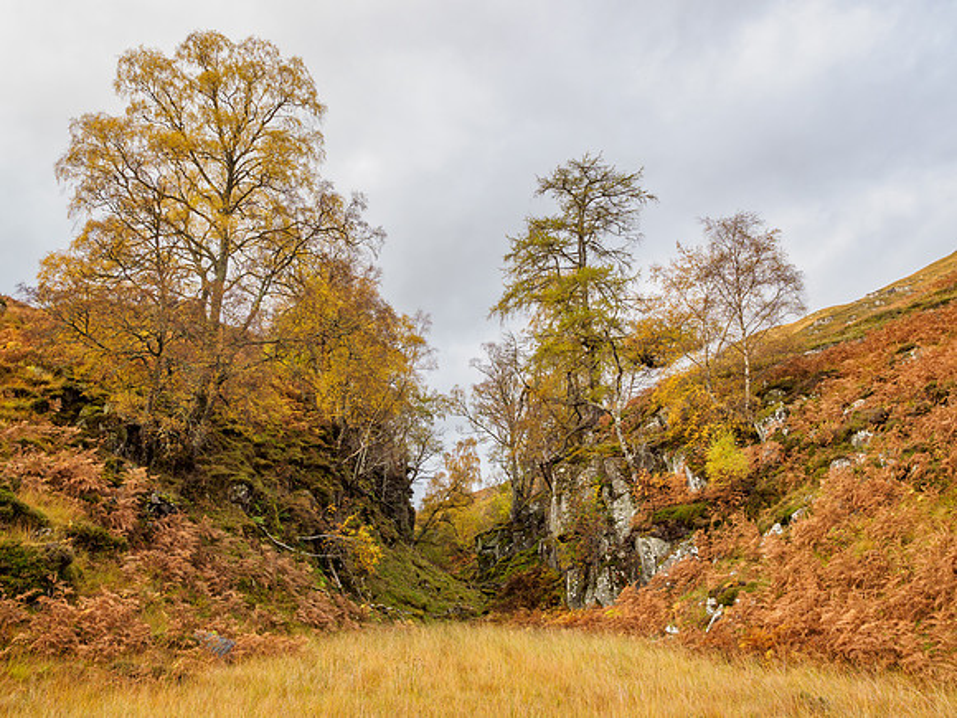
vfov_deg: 49.7
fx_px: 774
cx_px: 478
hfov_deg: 63.4
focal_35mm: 28
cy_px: 359
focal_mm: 14
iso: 200
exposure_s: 1/40
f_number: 7.1
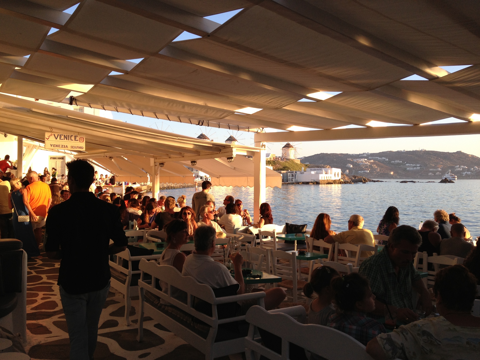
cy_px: 180
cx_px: 240
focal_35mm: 35
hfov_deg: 52.6
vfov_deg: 40.7
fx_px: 485
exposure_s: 1/297
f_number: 2.4
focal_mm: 4.28
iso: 50
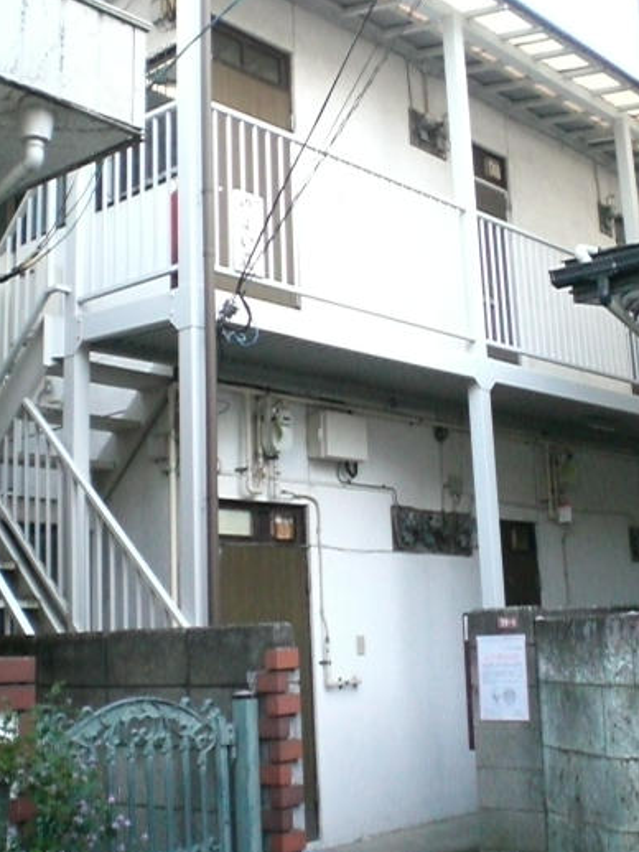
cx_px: 351
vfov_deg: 40.4
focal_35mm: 47
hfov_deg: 30.9
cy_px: 376
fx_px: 1156
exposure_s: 1/125
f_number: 3.1
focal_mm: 6.3
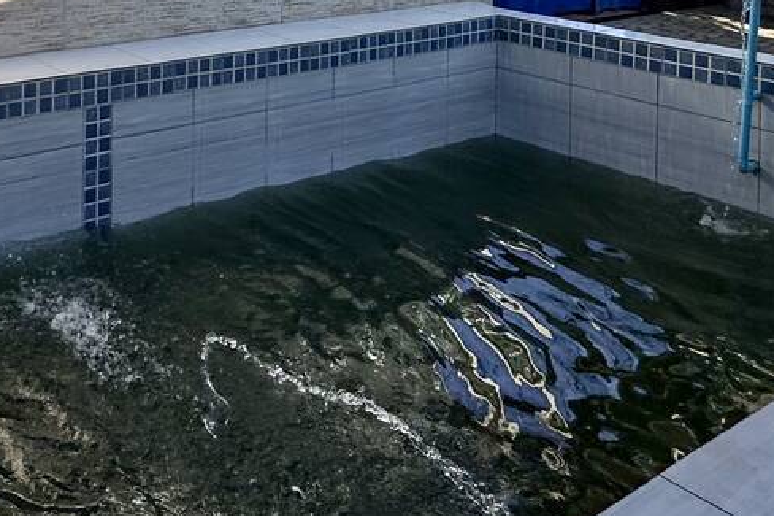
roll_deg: -0.2
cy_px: -133
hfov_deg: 41.9
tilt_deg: -1.9
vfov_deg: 26.9
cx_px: 82
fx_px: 924
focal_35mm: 43
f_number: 2.2
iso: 50
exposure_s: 1/1887
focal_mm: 2.22
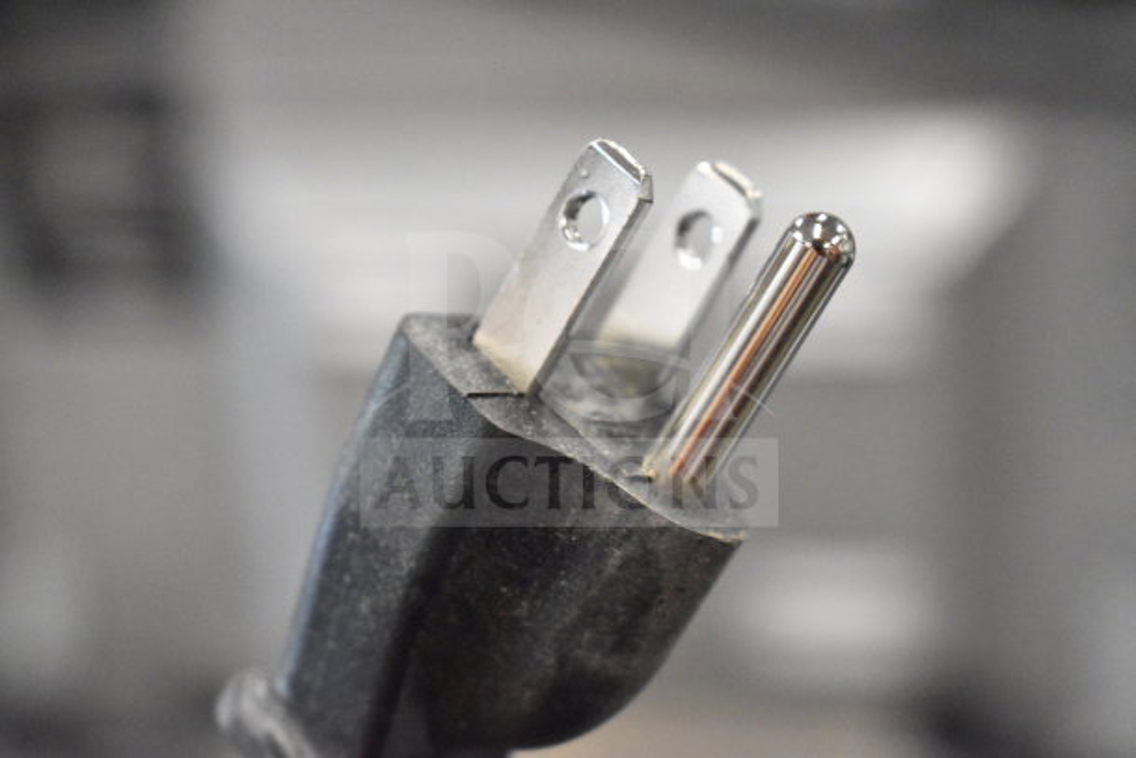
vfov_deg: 16.6
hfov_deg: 24.6
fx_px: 2604
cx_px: 568
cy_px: 379
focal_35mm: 82
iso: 10000
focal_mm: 55
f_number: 5.6
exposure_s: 1/100
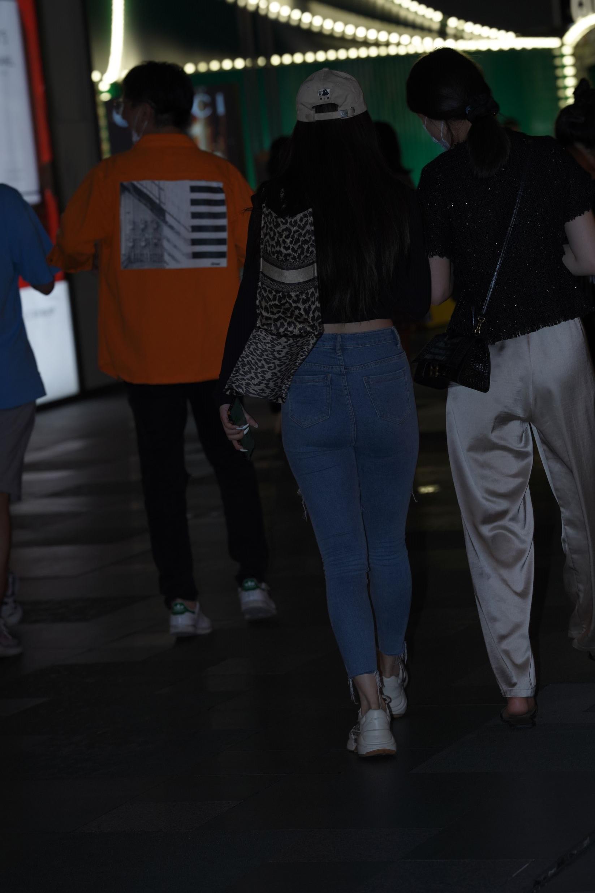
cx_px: 298
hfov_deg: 10.2
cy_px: 446
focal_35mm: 135
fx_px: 3347
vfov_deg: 15.2
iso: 500
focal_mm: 135
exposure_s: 1/250
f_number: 5
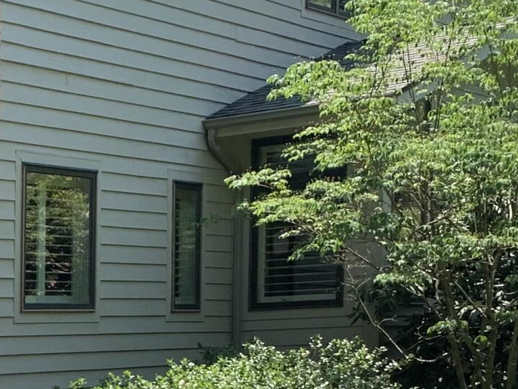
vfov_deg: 13.0
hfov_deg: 15.5
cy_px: 584
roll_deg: +1.4
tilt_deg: -8.5
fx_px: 1617
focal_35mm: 108
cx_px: -426
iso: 25
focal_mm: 4.25
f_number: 1.8
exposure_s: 1/706
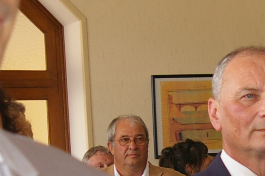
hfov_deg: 12.1
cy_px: 130
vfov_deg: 8.1
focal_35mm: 169
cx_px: 187
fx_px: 1243
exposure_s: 1/60
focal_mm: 24
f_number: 4.5
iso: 400
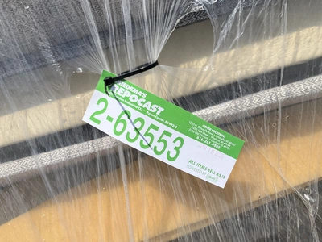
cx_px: 161
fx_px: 270
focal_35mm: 29
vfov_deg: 48.2
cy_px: 121
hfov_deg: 61.7
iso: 25
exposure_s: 1/3534
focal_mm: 3
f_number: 1.8
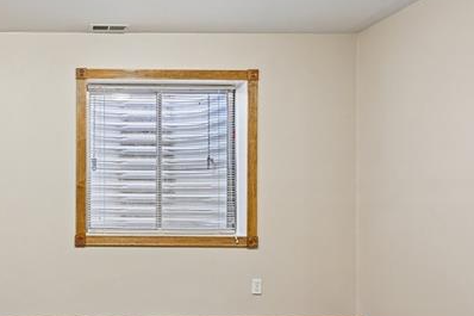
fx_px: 474
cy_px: 185
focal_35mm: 36
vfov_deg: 36.7
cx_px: 66
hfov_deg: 48.6
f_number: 10
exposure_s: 1/13
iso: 400
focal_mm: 14
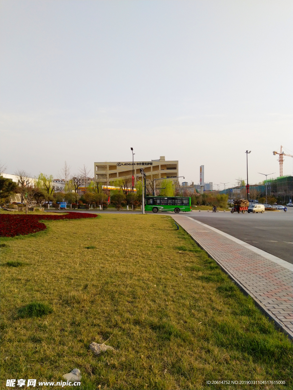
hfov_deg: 54.9
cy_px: 195
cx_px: 146
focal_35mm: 25
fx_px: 282
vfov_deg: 69.4
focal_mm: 4.28
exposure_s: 1/1410
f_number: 1.75
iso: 100
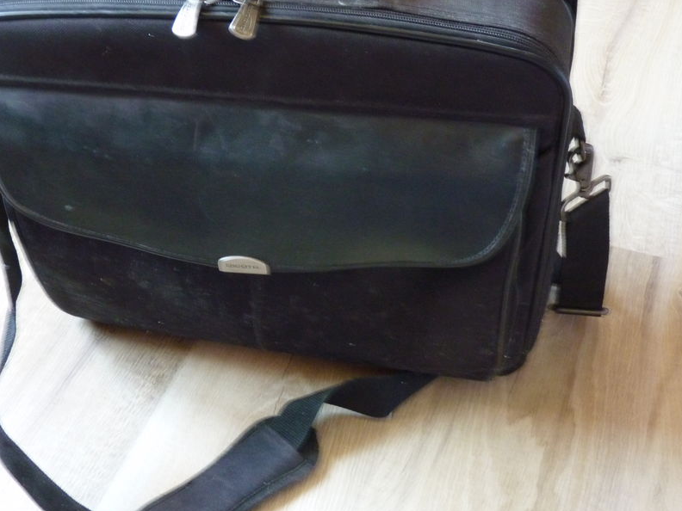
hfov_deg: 39.5
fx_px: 946
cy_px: 211
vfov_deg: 30.2
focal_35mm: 48
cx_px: 278
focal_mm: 6.8
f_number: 3
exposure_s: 1/6
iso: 400
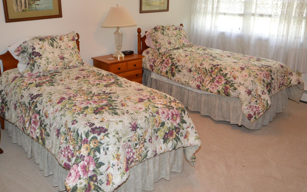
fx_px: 285
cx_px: 148
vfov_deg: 36.8
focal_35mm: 34
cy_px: 60
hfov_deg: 56.7
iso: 640
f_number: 4
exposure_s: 1/60
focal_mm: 14
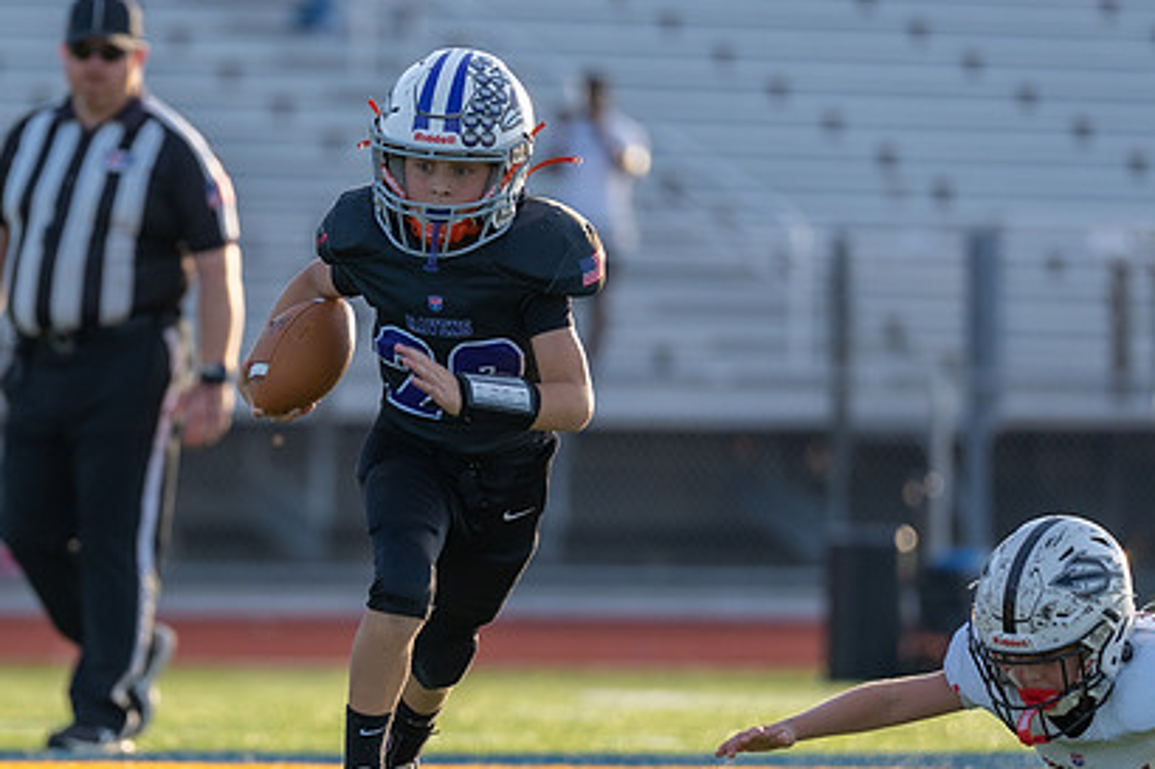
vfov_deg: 3.0
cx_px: 240
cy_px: 455
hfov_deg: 4.6
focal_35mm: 452
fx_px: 14495
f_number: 2.8
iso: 250
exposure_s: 1/1250
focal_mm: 200
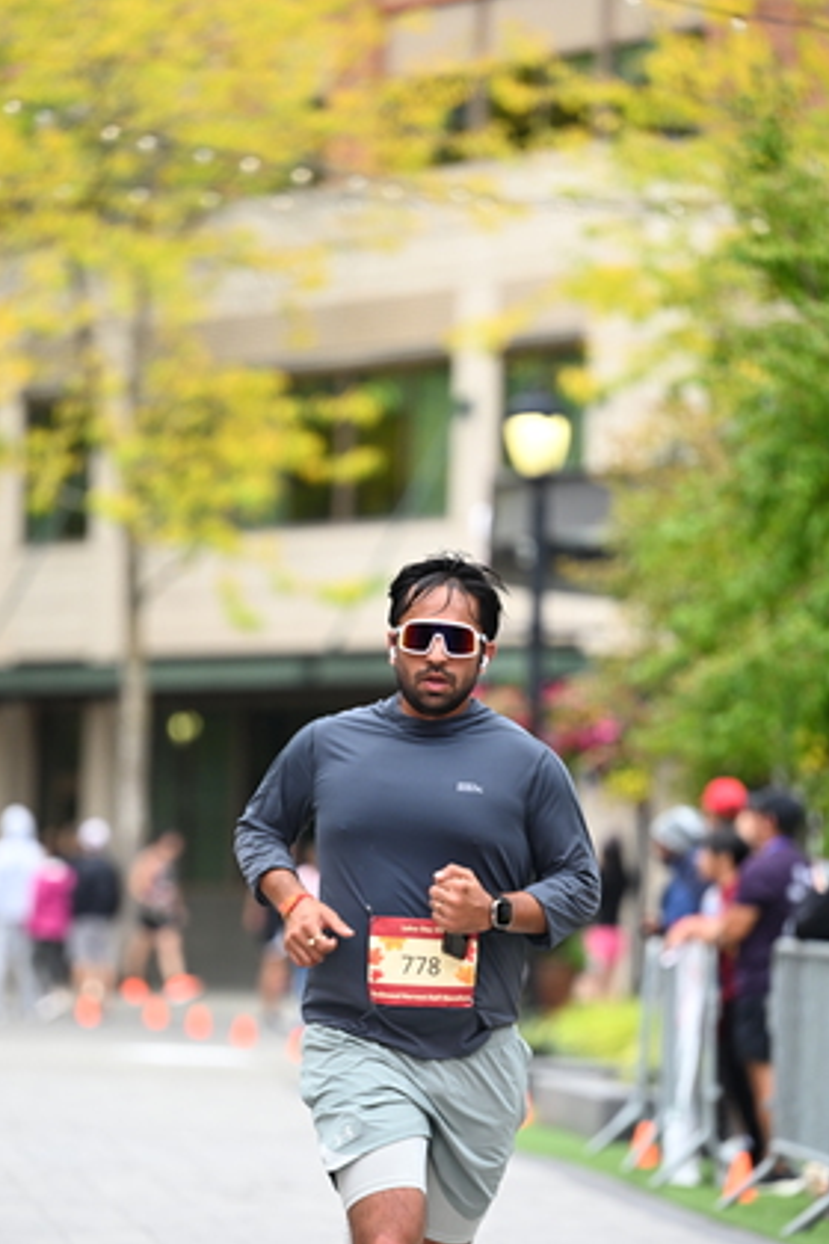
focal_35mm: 229
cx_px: 354
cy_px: 782
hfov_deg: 6.0
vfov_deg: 9.0
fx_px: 7909
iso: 800
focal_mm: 175
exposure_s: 1/1600
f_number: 2.8
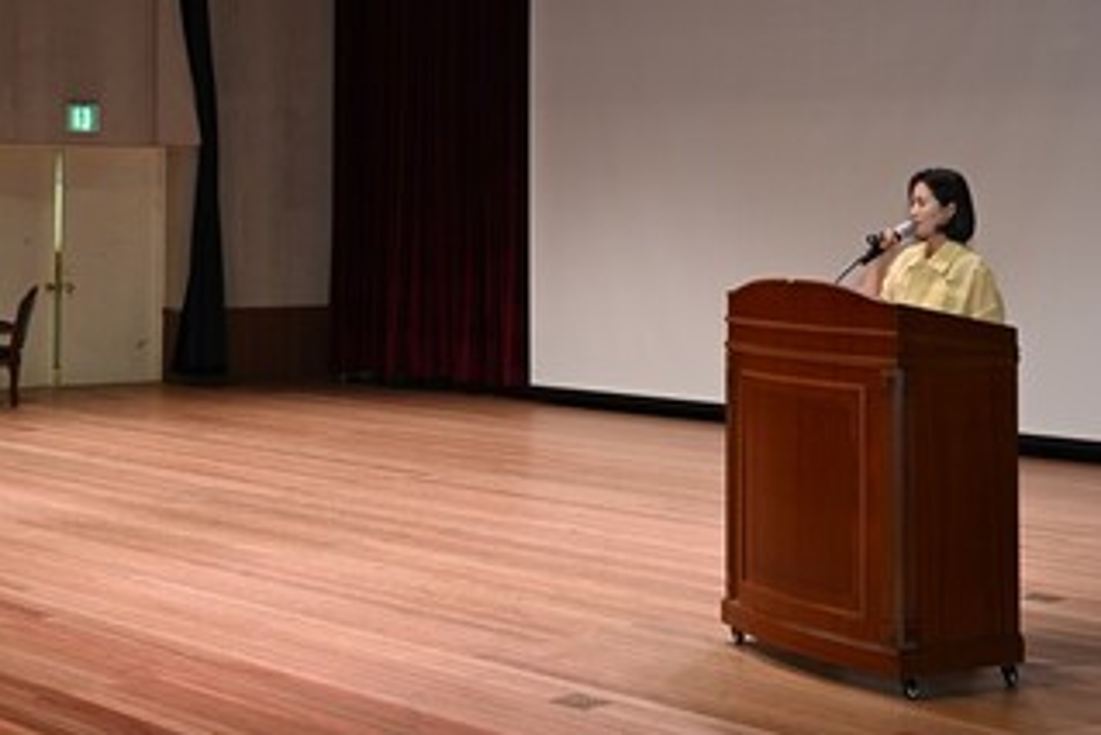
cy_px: 110
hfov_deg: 31.4
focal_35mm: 64
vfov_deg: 20.9
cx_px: 535
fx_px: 1958
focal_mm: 34
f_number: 5.6
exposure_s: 1/125
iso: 800
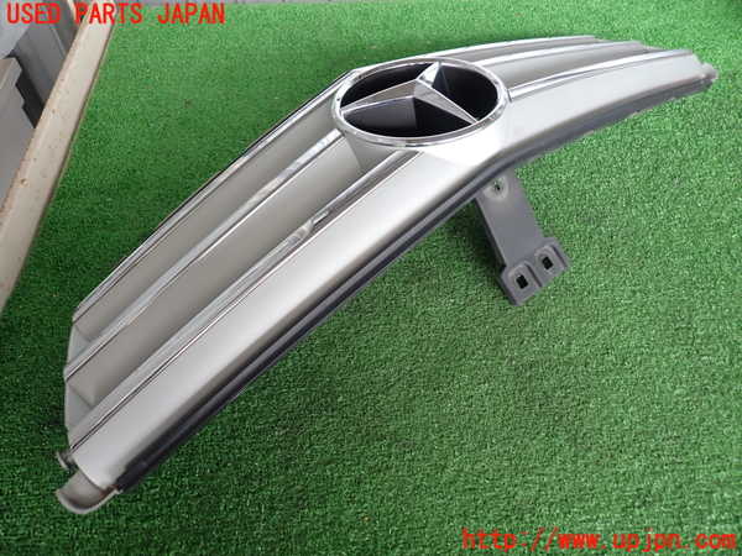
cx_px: 371
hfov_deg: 69.4
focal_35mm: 25
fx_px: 536
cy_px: 278
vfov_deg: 54.9
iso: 125
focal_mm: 4.5
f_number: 2
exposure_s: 1/60
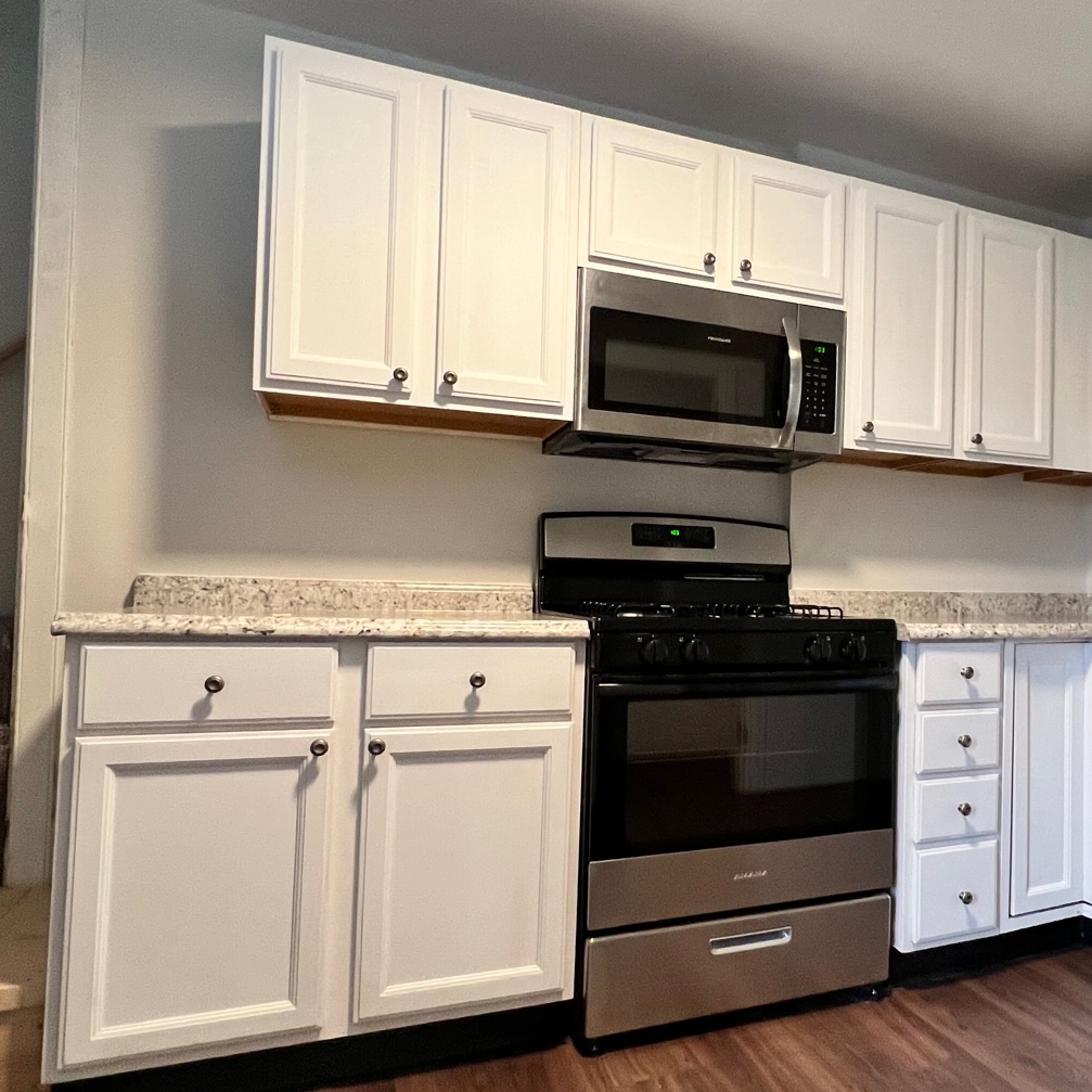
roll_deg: -0.7
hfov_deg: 65.3
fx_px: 821
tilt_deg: +0.3
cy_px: 570
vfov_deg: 67.2
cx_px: 735
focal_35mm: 23
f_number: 1.8
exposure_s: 1/60
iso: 320
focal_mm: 1.57
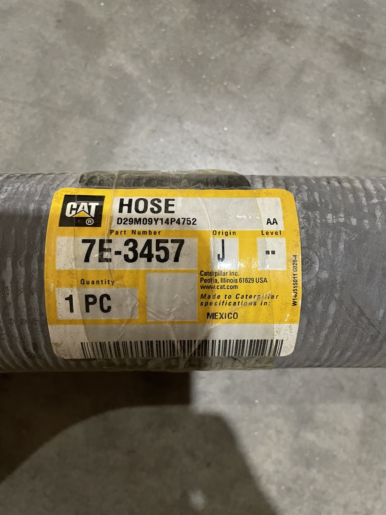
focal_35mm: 26
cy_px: 258
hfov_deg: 53.1
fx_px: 387
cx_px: 193
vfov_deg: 67.3
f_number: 1.6
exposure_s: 1/60
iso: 250
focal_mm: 4.2
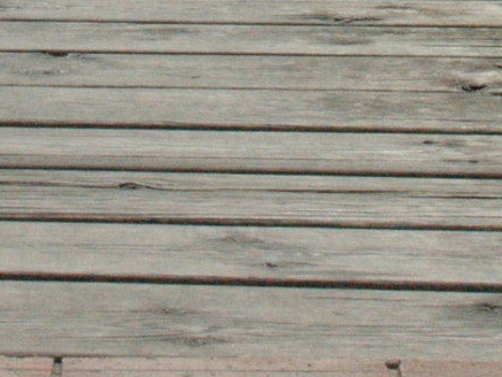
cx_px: -22
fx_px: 3133
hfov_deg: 9.1
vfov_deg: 6.7
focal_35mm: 216
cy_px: -380
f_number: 20
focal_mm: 32
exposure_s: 1/1600
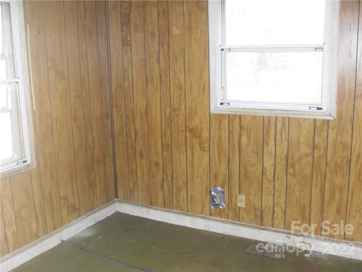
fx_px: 387
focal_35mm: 37
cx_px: 181
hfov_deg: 50.1
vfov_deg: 38.7
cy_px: 136
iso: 320
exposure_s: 1/45
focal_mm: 6.3
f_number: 2.8
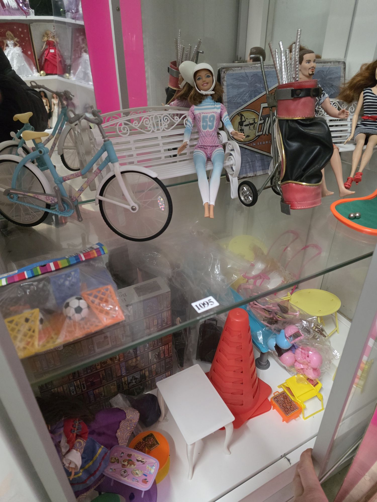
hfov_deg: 58.9
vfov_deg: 73.9
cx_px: 188
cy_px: 251
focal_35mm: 23
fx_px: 334
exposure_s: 1/100
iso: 2000
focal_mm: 6.3
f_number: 1.7
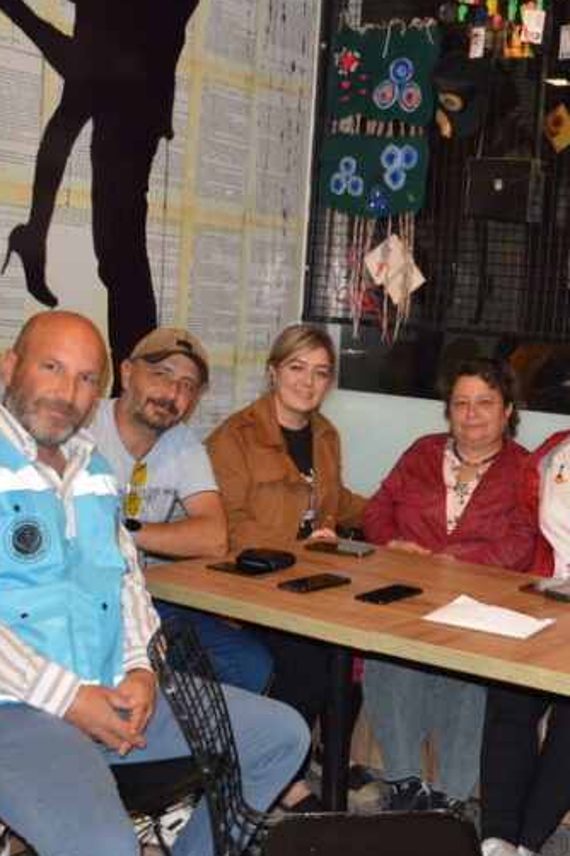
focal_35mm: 46
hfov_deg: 28.5
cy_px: 427
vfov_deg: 42.7
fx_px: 1092
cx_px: 474
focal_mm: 20
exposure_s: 1/60
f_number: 3.5
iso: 1250
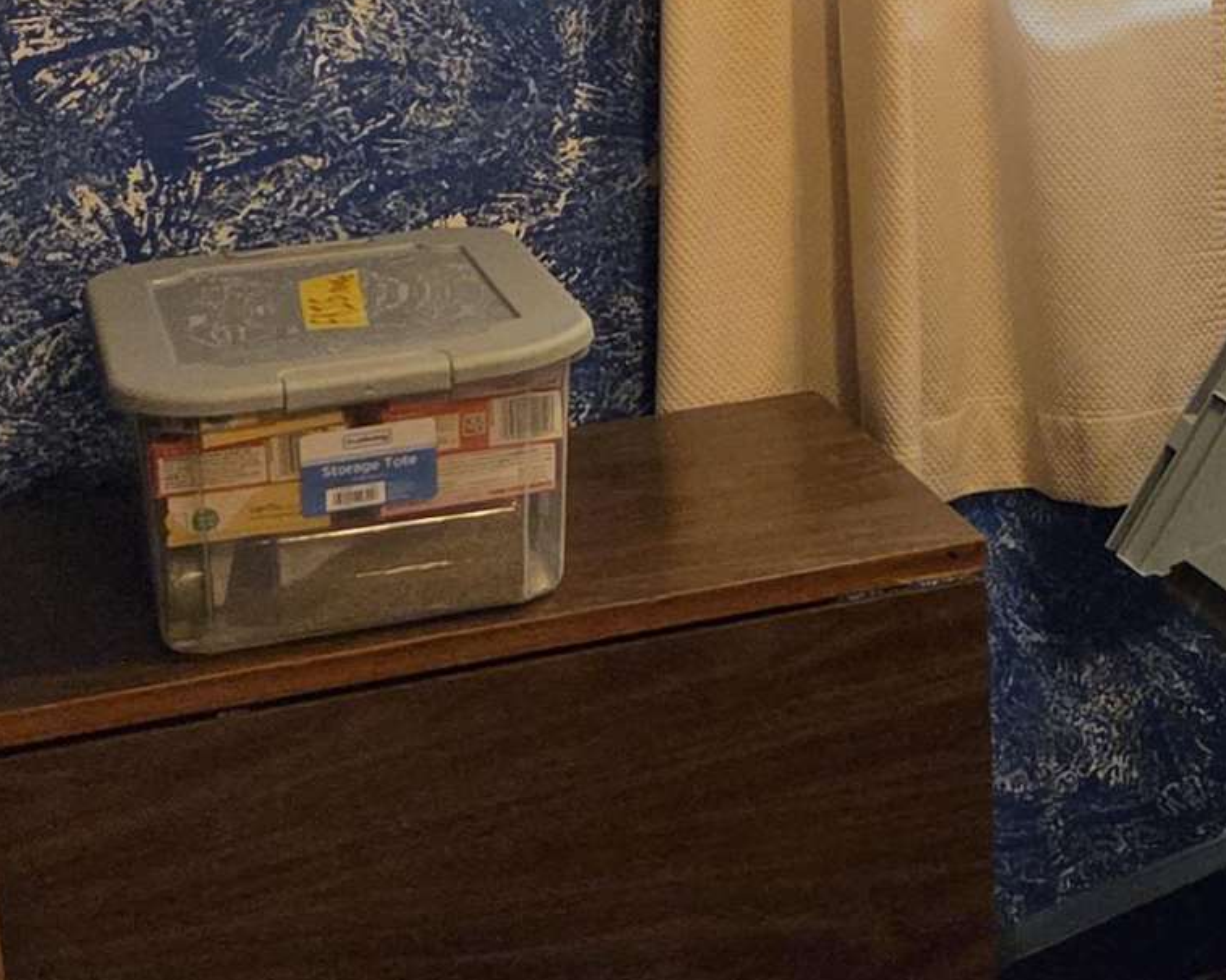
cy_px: -173
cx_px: 1752
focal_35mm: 91
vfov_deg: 16.3
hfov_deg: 18.9
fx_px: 3301
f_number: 1.8
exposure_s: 1/120
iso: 1600
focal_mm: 5.4
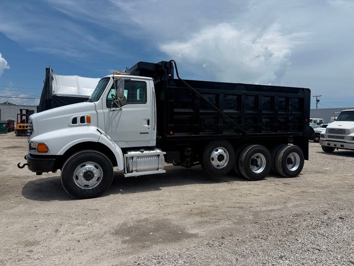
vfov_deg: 56.8
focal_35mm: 24
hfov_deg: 71.6
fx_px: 245
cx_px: 177
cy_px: 133
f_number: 1.78
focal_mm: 6.76
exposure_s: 1/10309
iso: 80
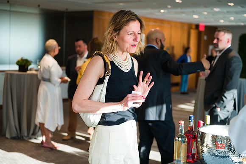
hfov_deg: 34.5
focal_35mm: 58
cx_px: 123
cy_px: 82
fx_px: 396
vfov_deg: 23.4
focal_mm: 58
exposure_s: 1/500
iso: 640
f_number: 3.2
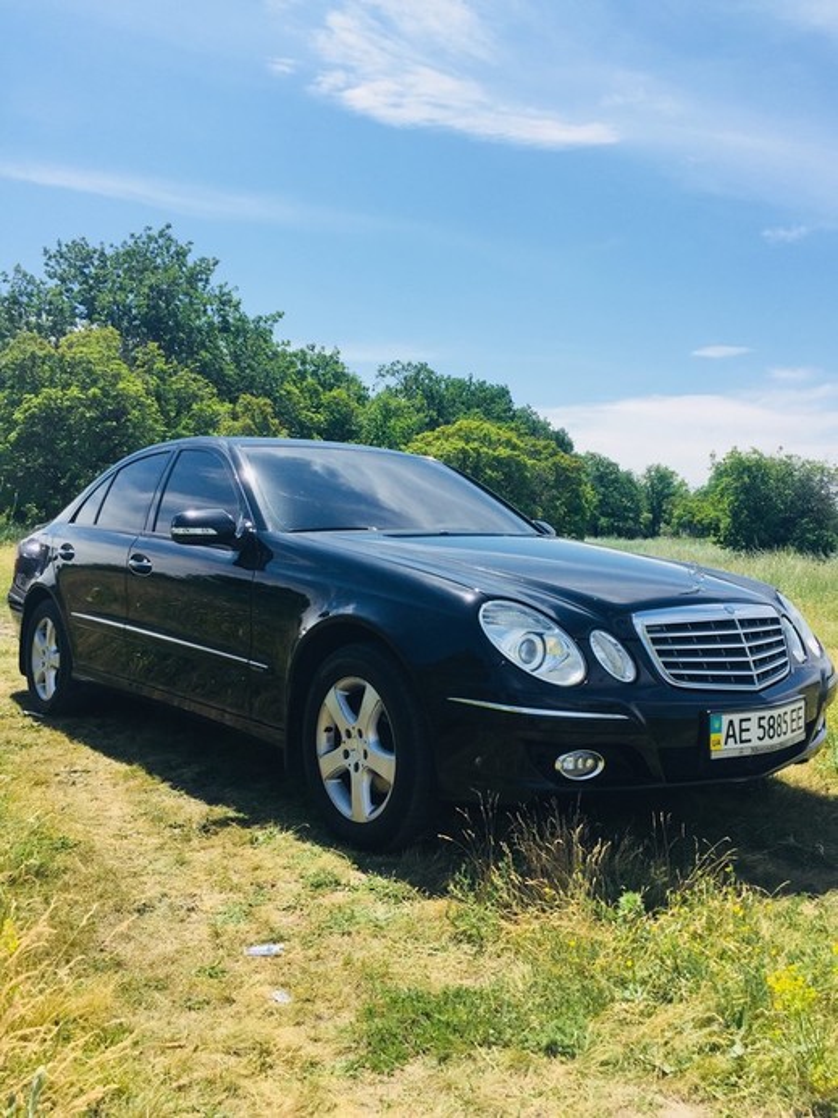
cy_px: 559
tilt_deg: +2.7
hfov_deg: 48.2
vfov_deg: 61.7
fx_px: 936
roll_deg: +0.8
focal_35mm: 29
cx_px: 419
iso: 32
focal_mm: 4.15
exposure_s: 1/1883
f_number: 2.2
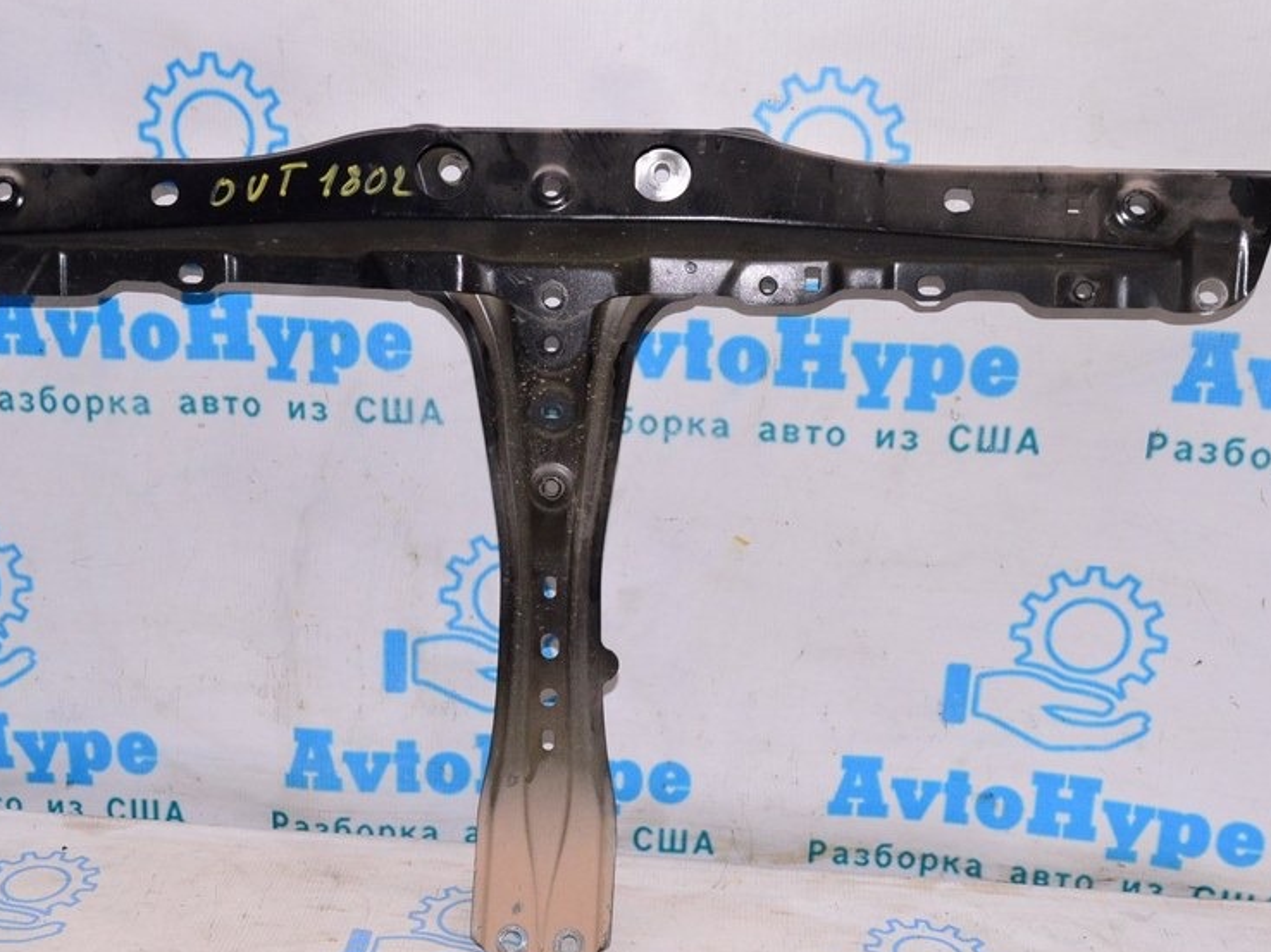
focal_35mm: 44
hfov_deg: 42.9
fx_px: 1615
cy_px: 479
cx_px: 567
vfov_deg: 32.9
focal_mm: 22
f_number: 8
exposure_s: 1/160
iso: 1600
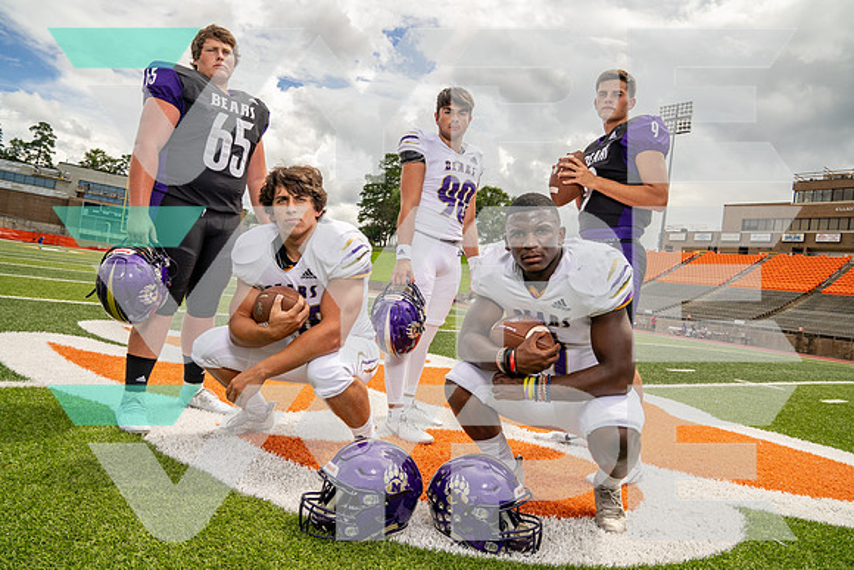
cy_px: 285
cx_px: 427
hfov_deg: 71.5
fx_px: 593
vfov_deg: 51.3
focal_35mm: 25
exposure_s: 1/160
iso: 100
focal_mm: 25
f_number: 8
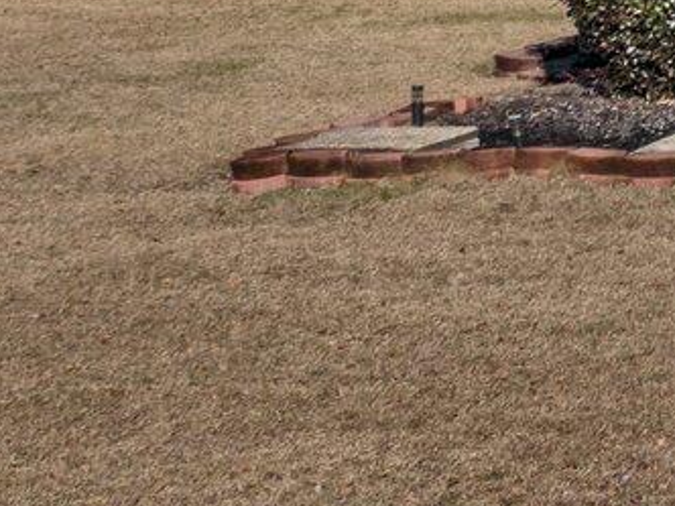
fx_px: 2886
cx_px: 1909
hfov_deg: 10.3
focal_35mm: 148
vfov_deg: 9.6
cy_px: -342
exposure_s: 1/3200
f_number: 2.8
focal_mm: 12.29
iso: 140
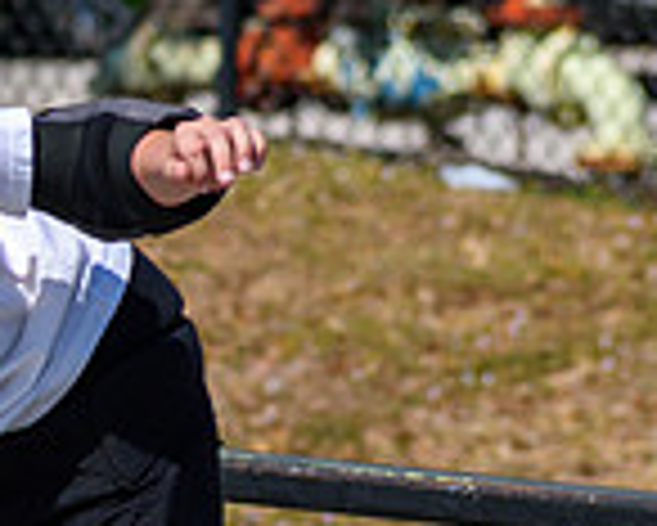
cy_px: 749
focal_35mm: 785
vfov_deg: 2.0
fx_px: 15274
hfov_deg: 2.5
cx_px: -184
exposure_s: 1/2000
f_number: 5.6
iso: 200
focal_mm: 140
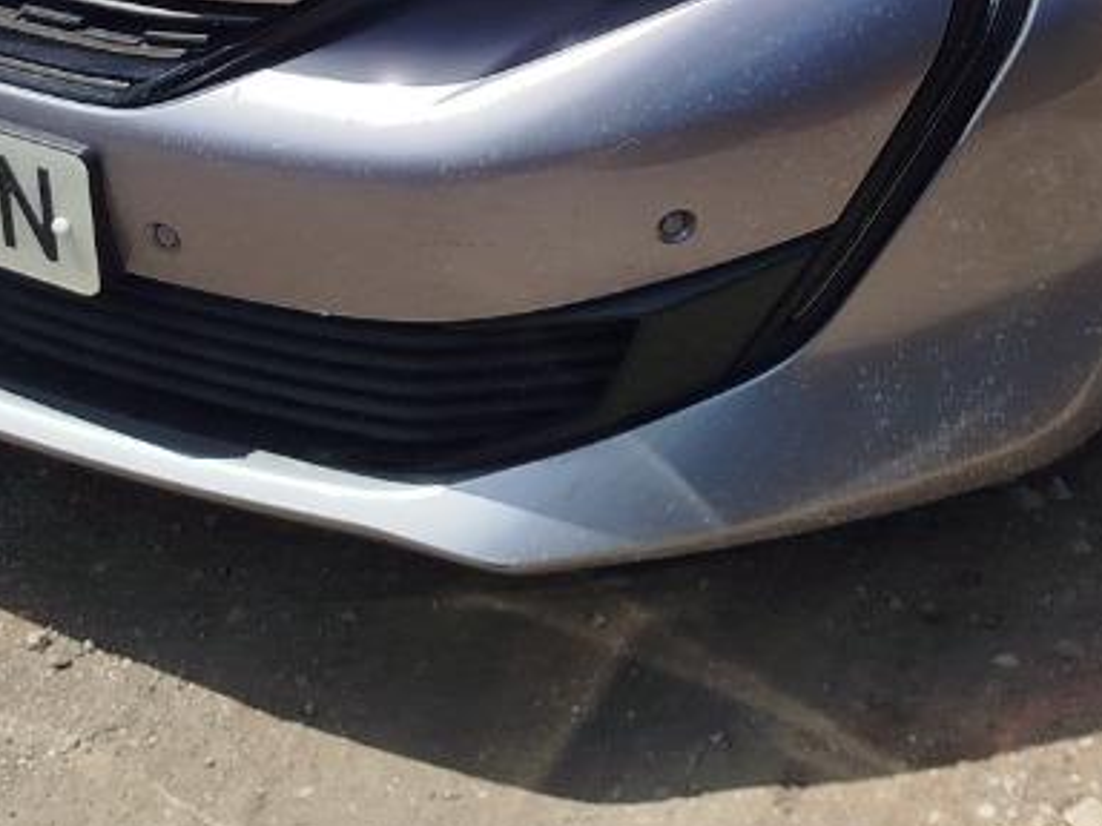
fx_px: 2547
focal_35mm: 80
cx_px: 617
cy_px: -465
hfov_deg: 24.4
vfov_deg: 16.5
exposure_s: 1/2543
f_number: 1.7
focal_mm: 5.31
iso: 50
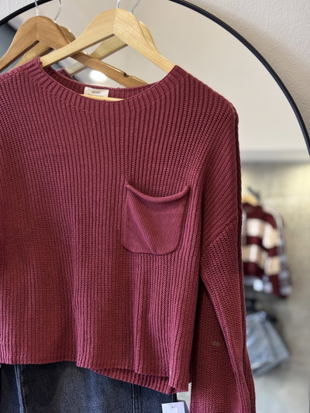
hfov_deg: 28.0
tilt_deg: -8.2
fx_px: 621
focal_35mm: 52
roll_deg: +1.2
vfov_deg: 36.8
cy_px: 206
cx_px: 155
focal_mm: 5.96
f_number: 1.6
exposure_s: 1/50
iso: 80
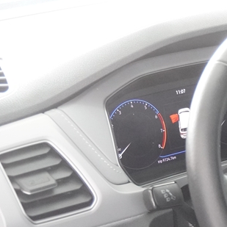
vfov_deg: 14.0
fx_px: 908
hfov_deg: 13.4
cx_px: 346
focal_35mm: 122
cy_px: 235
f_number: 2.8
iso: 3200
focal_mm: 29
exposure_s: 1/160
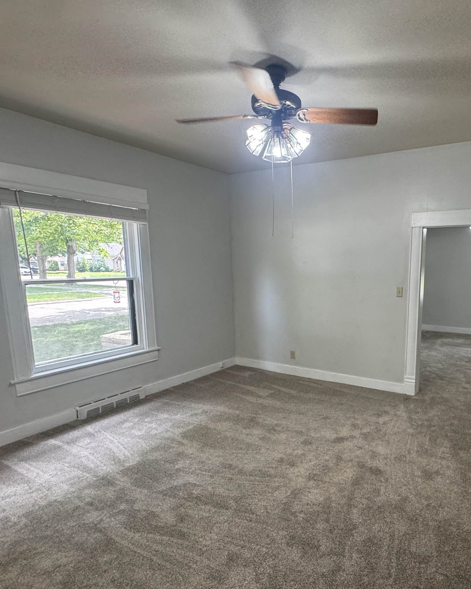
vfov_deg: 77.4
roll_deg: -0.1
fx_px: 366
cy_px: 322
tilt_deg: -9.6
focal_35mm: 21
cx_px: 337
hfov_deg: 62.7
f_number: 2.2
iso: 200
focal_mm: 2.22
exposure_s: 1/120
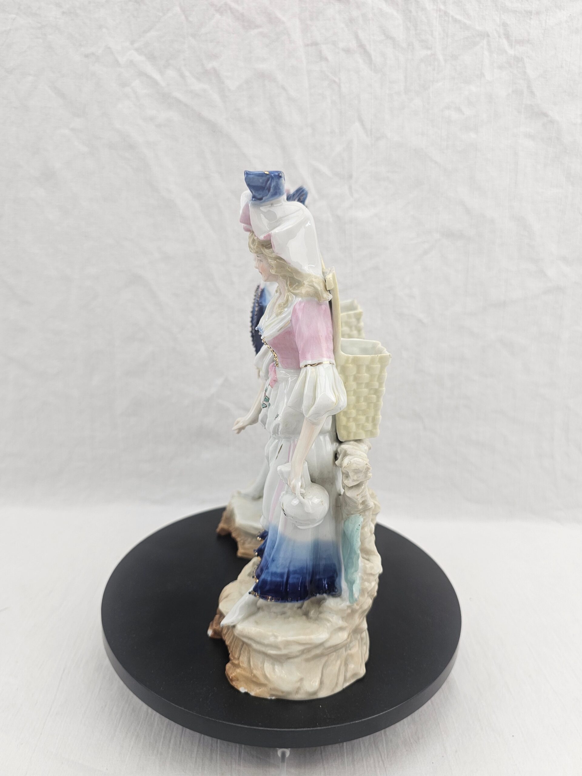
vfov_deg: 73.9
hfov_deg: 58.9
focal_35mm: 23
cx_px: 291
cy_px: 388
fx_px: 516
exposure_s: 1/100
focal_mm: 6.3
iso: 40
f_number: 1.7
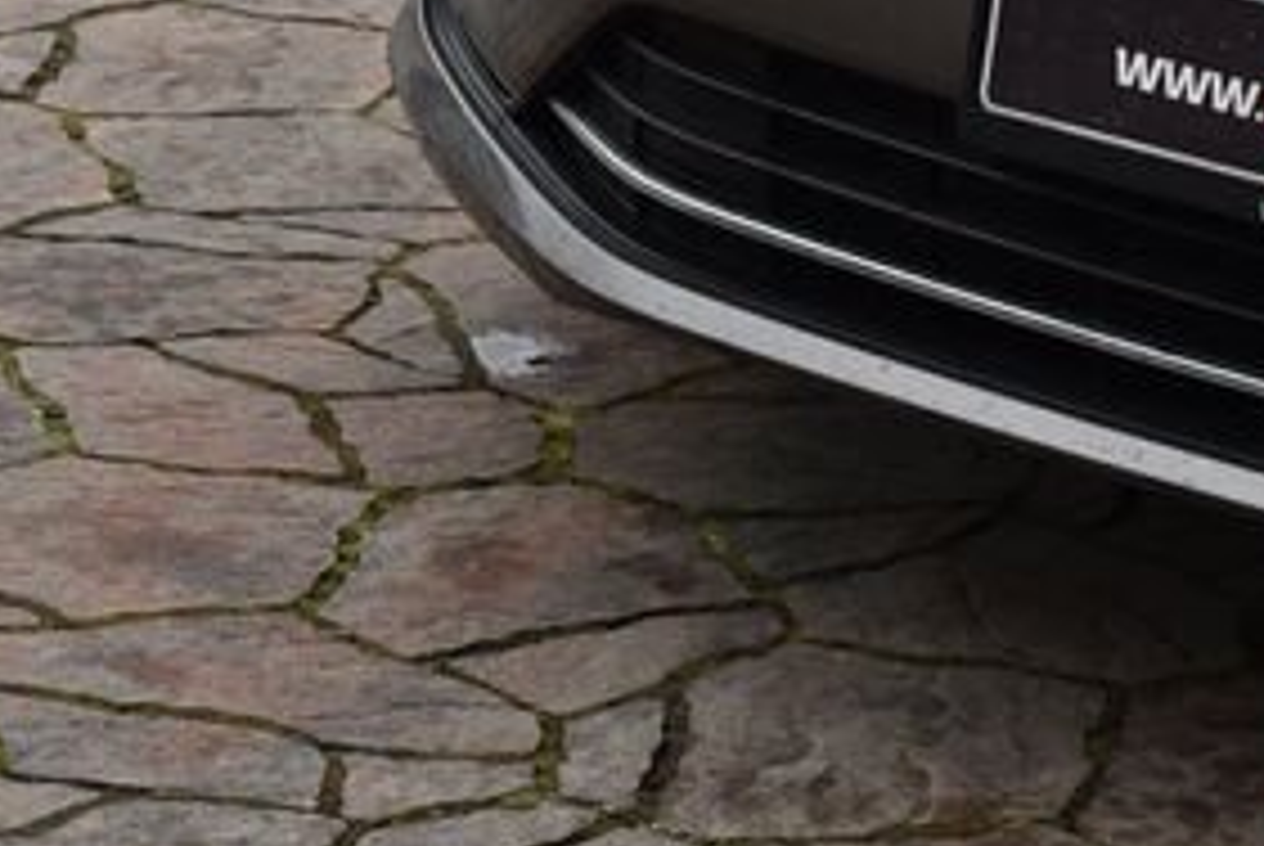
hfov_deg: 11.3
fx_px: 6151
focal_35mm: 175
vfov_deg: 7.7
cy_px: -338
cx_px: 1903
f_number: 6.3
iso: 500
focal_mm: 48
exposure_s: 1/160
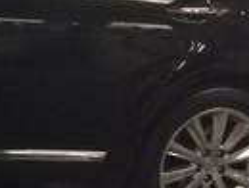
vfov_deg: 10.1
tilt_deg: -14.5
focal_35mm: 147
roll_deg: -9.1
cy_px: 70
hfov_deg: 12.2
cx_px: -207
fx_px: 1059
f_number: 2.2
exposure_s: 1/33
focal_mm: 4.15
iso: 160
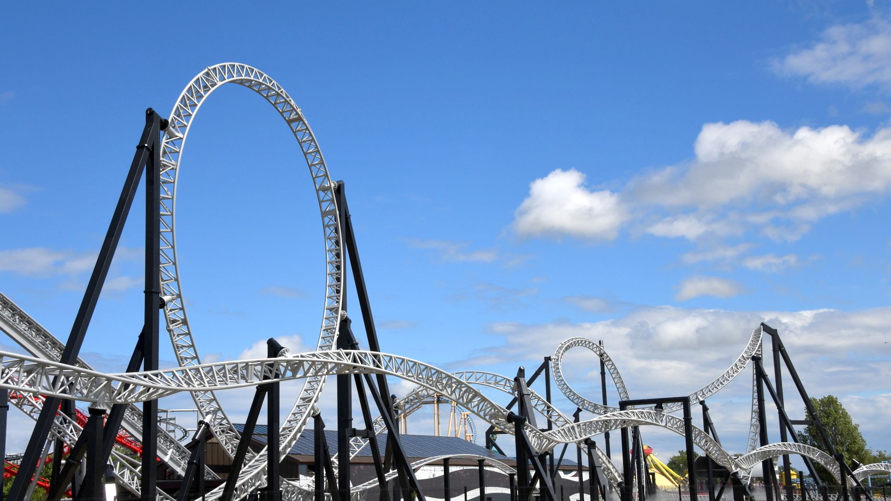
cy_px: 273
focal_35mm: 51
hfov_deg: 40.6
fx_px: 1205
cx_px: 446
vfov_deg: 23.5
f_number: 14
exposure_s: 1/1250
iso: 500
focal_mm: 48
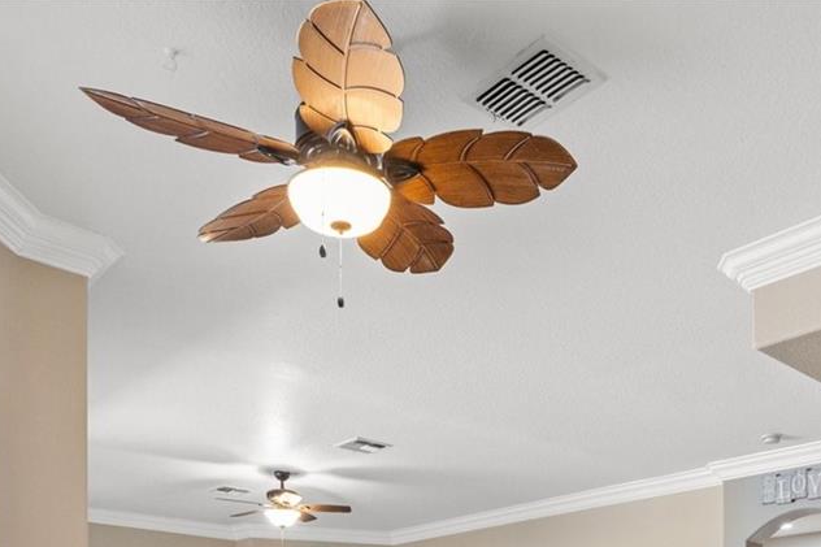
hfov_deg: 50.3
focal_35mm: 38
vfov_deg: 29.2
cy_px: 690
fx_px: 866
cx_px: 508
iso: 400
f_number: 7.1
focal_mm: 10
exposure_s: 1/3
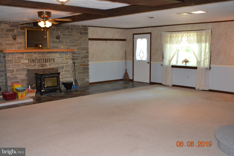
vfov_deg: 36.9
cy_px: 78
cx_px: 117
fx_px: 234
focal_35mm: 36
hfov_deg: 53.1
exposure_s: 1/60
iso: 1800
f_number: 4
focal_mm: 24
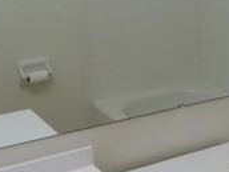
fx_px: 595
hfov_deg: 20.9
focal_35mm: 90
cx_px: 238
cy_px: 44
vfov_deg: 16.3
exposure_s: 1/60
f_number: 3
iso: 125
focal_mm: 4
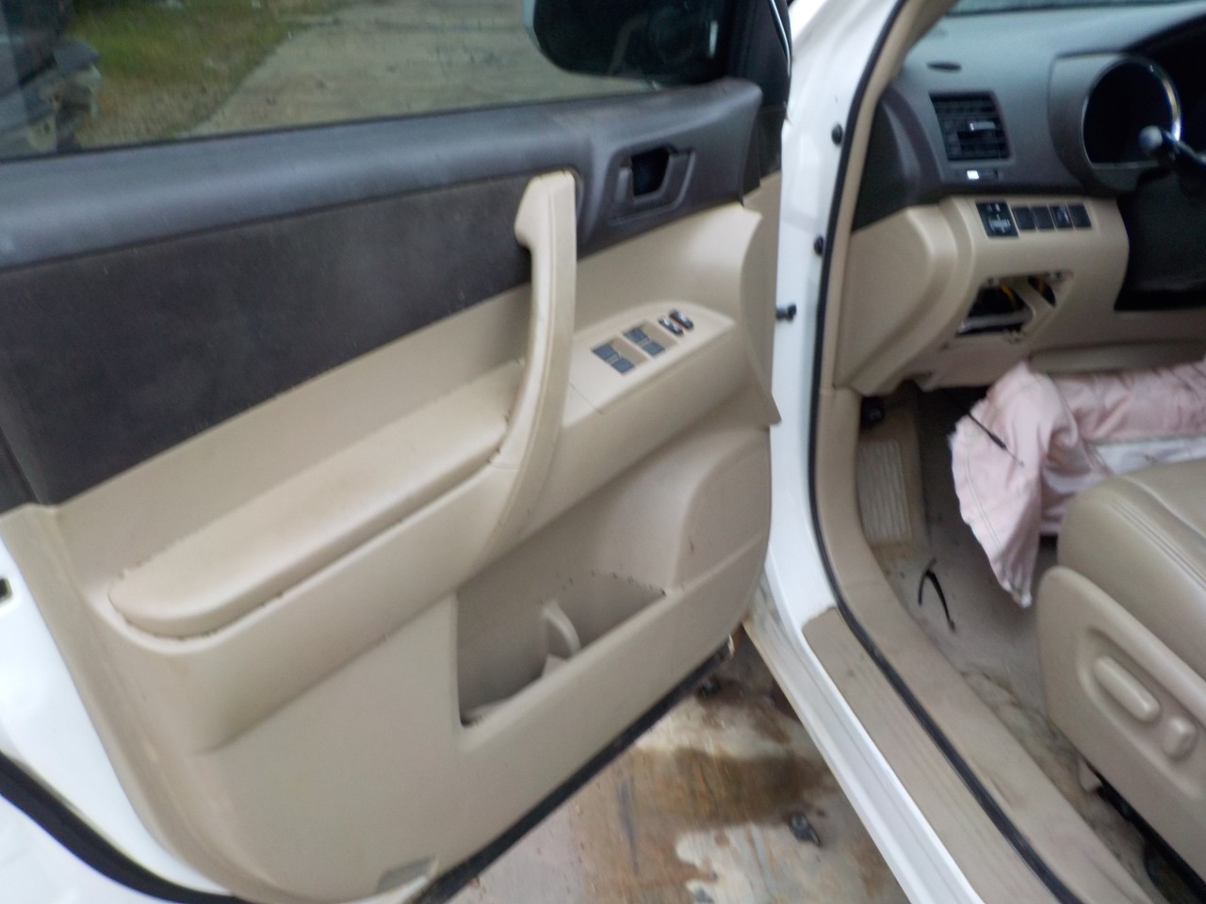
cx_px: 603
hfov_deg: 60.0
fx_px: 1045
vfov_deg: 46.8
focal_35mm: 30
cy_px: 452
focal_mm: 4.1
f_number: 3.3
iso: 160
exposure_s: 1/30
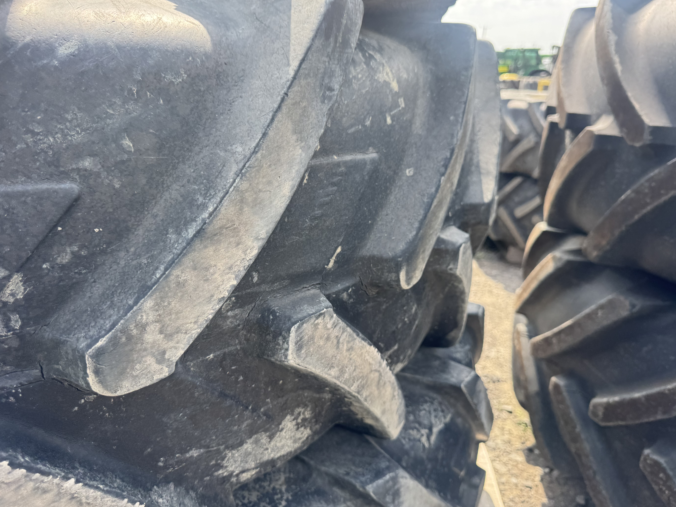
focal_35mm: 25
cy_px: 251
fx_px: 488
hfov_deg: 69.4
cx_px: 339
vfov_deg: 54.9
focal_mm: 6.76
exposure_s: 1/723
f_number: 1.78
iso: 80
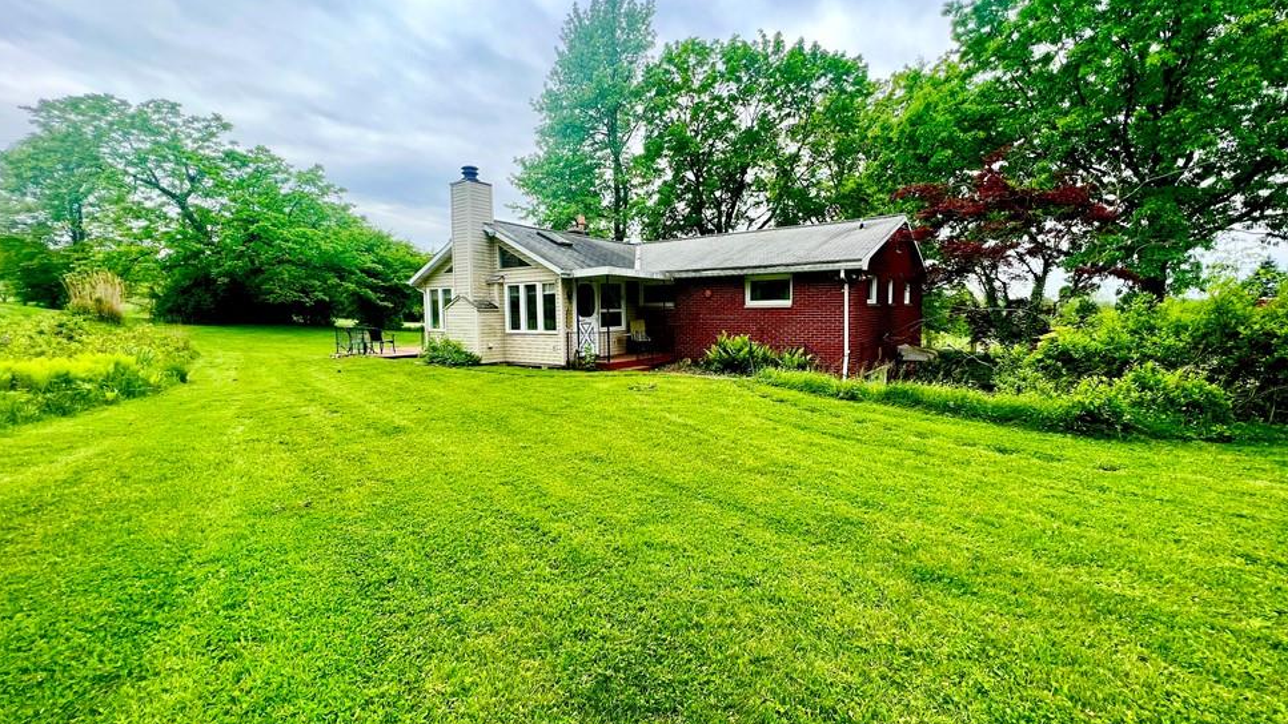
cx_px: 649
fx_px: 512
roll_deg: +0.9
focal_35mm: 15
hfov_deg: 103.0
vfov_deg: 70.5
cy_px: 358
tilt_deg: -5.3
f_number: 1.8
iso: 32
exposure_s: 1/384
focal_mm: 1.57
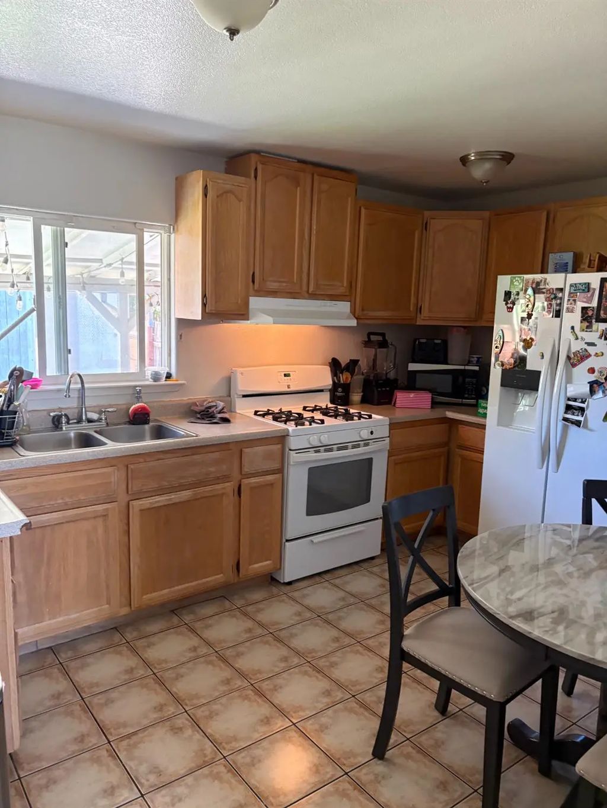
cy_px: 404
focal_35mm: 26
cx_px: 304
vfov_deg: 67.3
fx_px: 608
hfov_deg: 53.1
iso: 320
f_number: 1.6
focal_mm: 5.96
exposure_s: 1/60
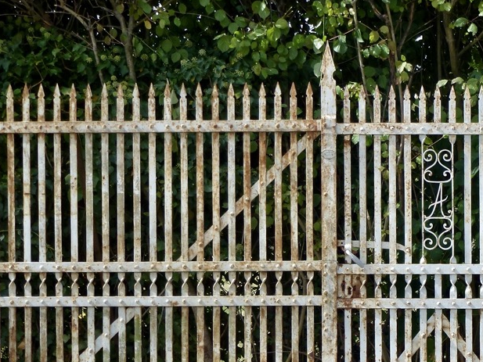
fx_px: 977
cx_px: 434
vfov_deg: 21.0
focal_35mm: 70
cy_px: 237
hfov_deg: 26.8
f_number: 3.7
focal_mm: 6.4
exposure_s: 1/500
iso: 100
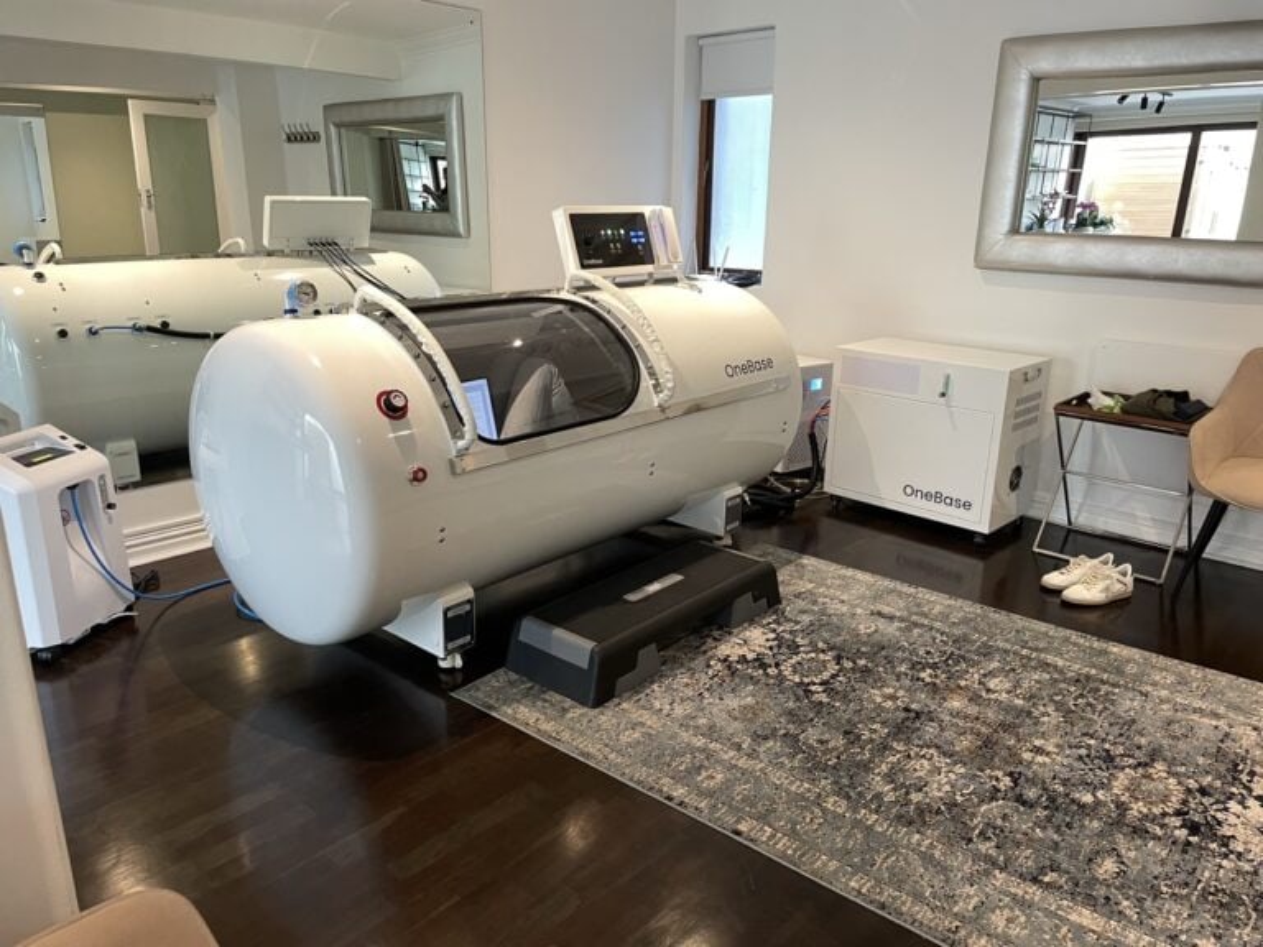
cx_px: 632
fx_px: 949
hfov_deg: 67.3
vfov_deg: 53.1
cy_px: 474
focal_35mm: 26
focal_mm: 4.2
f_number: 1.6
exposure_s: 1/50
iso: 160
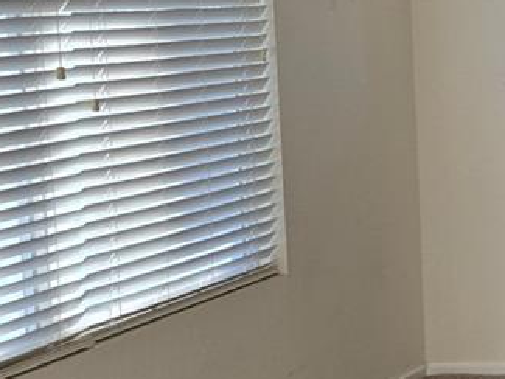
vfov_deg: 14.5
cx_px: 1078
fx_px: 1489
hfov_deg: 14.9
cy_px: 110
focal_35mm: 102
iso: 40
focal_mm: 6.3
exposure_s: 1/120
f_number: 1.7
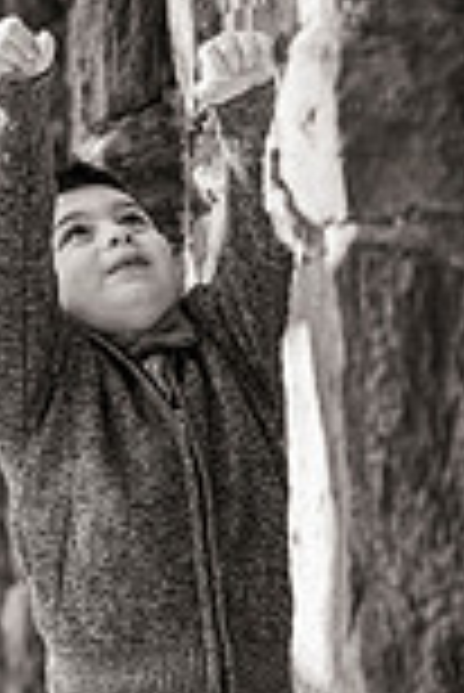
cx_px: 131
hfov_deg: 5.0
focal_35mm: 278
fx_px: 5362
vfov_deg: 7.4
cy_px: 486
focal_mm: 95
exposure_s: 1/200
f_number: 3.5
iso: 320
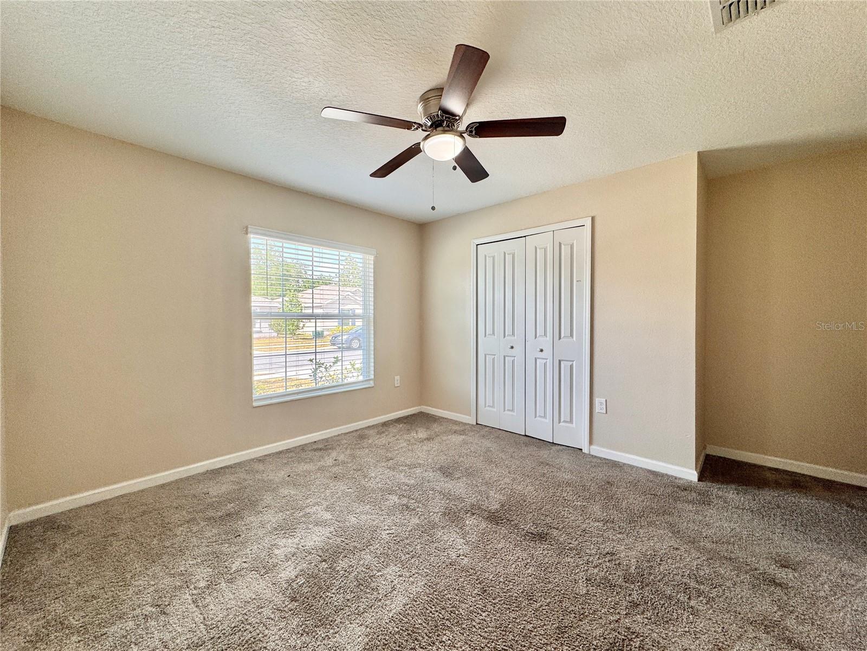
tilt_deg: -1.5
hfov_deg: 102.1
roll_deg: -0.4
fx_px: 351
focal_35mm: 14
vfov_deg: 85.7
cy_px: 326
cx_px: 434
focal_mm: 2.22
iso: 80
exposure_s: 1/120
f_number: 2.2
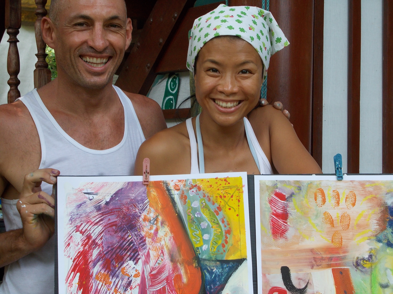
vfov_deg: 18.0
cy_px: 147
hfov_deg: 23.8
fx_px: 931
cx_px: 196
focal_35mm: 82
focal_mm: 11.6
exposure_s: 1/60
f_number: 4.8
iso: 110
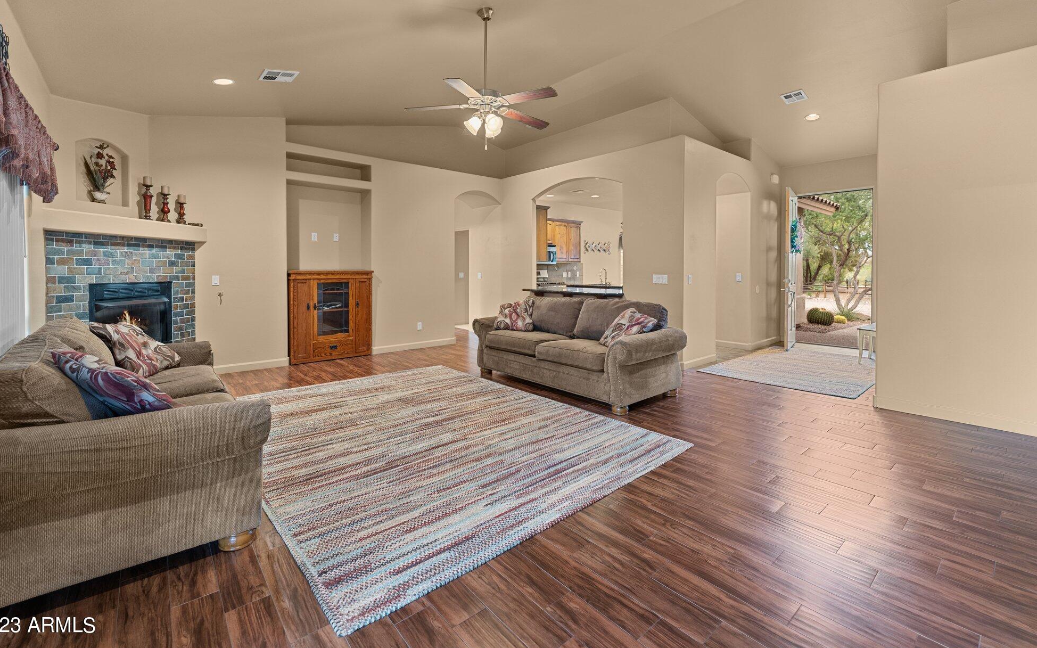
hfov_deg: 101.5
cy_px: 295
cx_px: 518
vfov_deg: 74.6
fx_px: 424
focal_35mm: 15
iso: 400
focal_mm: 14
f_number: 2.8
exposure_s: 1/4
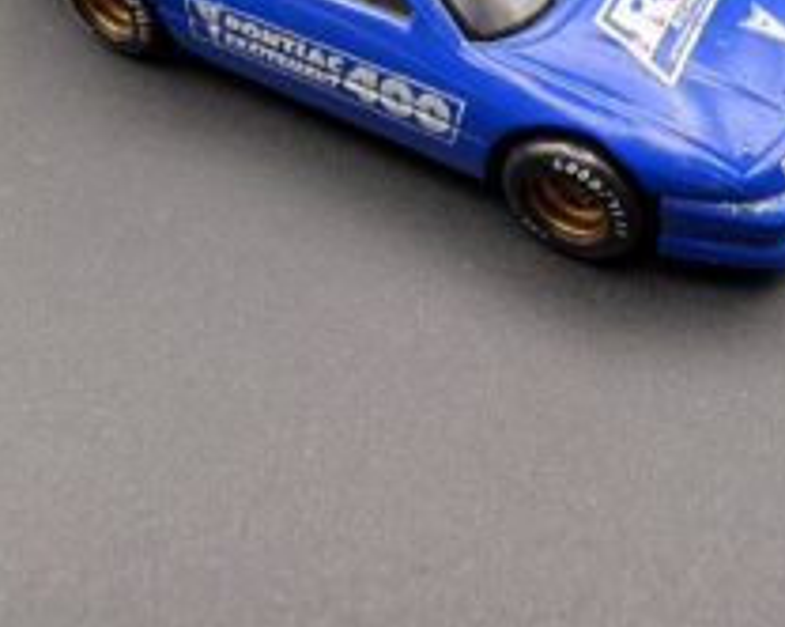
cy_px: 26
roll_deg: -0.6
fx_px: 1091
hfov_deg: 39.3
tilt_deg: -35.4
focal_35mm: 47
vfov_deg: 30.2
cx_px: 498
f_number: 2.2
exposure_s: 1/60
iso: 250
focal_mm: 2.22
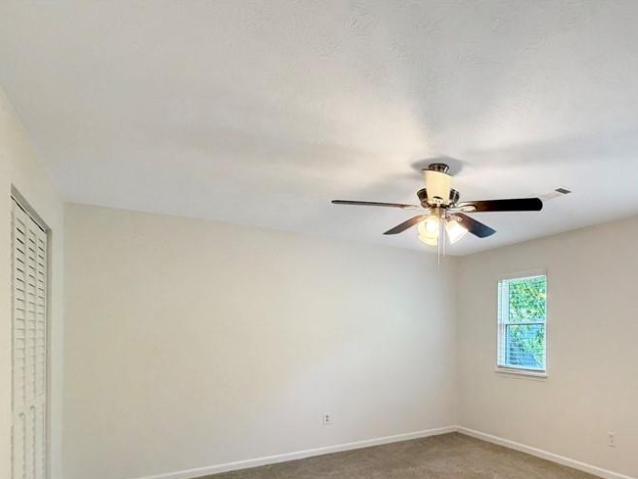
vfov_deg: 57.2
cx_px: 467
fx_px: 405
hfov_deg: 71.9
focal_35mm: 22
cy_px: 373
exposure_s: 1/120
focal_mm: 2.22
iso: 320
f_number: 2.2
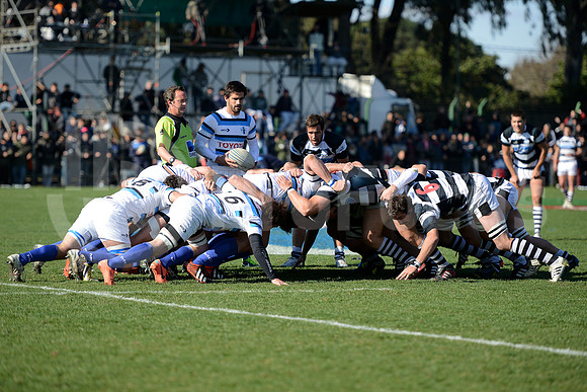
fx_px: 2609
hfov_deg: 12.8
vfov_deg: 8.6
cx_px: 294
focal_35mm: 160
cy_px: 196
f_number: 2.8
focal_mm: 160
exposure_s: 1/1600
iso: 250
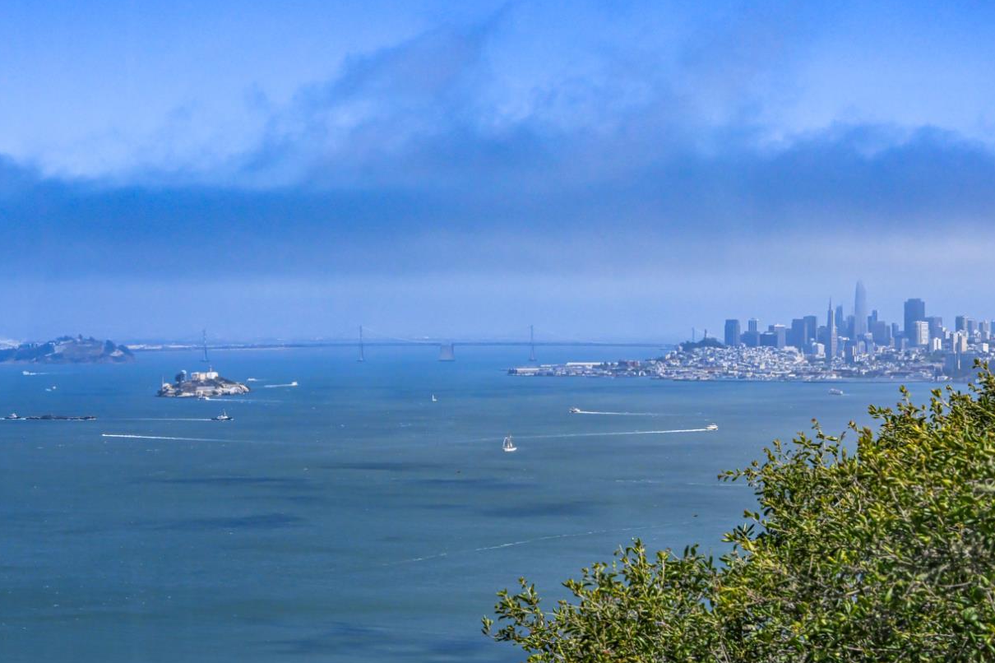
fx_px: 2570
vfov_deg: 14.7
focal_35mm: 93
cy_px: 327
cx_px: 545
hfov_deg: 21.9
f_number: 11
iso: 3200
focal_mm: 75
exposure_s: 1/800
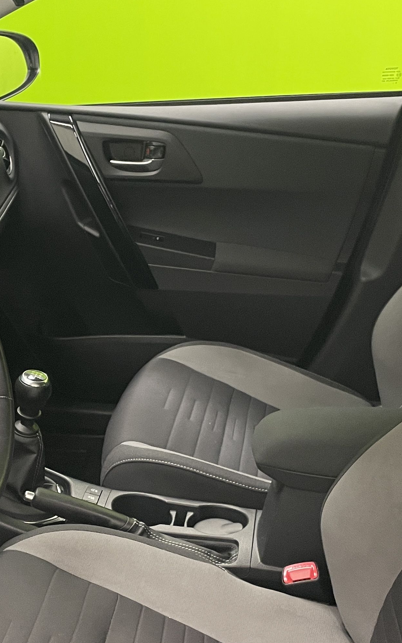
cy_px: 427
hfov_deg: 22.9
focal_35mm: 56
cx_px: 92
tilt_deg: -27.3
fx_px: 982
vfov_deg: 35.9
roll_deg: +0.1
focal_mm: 4.2
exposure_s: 1/50
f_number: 1.6
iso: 160
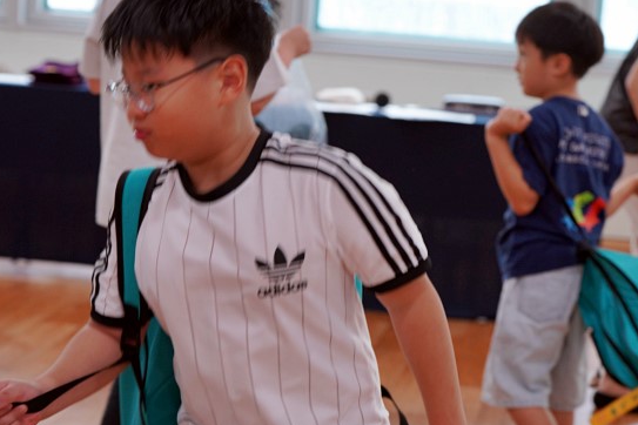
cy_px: 162
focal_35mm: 116
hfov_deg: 17.6
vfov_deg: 11.8
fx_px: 2056
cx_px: 303
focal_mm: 70
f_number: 4
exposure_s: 1/160
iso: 1000
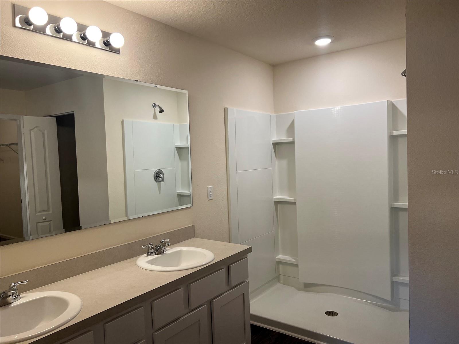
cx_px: 230
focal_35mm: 26
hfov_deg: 67.3
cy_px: 172
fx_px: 345
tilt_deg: -1.7
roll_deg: +2.4
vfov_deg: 53.1
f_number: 1.5
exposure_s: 1/120
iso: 80
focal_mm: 5.7
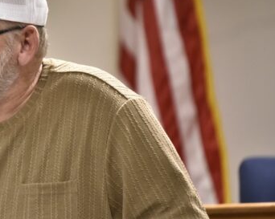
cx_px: -26
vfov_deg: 4.2
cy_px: 79
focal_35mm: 369
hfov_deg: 5.2
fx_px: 3001
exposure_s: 1/320
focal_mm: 175
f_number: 2.8
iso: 5600
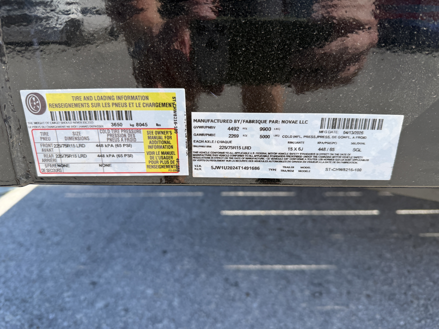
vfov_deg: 56.8
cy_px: 164
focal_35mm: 24
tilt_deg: -21.4
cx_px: 220
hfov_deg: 71.6
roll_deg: +0.5
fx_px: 304
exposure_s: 1/1949
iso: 100
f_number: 1.78
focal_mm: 6.76
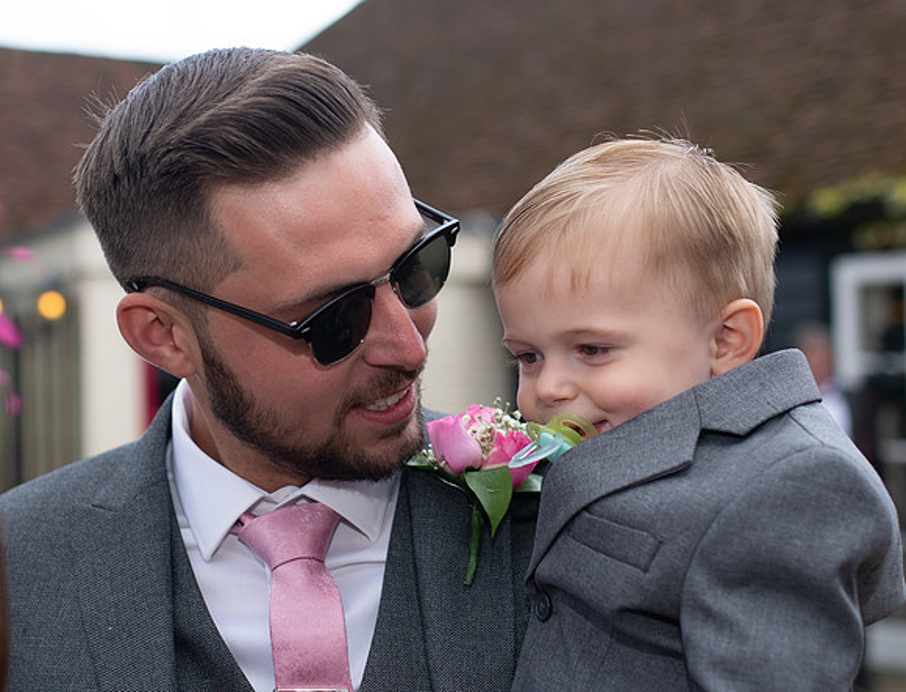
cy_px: 338
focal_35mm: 73
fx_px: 1927
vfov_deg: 20.4
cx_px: 394
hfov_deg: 26.4
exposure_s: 1/800
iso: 100
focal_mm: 35
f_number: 2.2
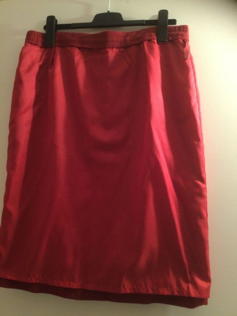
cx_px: 118
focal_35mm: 31
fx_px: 283
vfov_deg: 58.3
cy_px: 158
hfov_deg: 45.4
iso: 400
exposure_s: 1/17
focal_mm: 3.3
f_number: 2.4
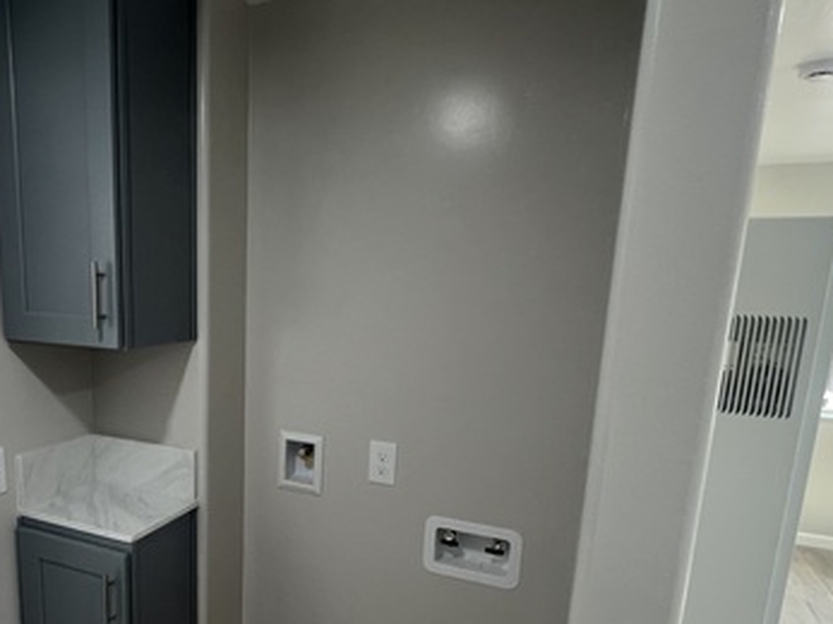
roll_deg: -1.8
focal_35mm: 25
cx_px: 268
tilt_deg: -10.8
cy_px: 406
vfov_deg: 54.0
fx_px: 601
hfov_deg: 67.2
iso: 250
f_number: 1.8
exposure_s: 1/120
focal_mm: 1.57
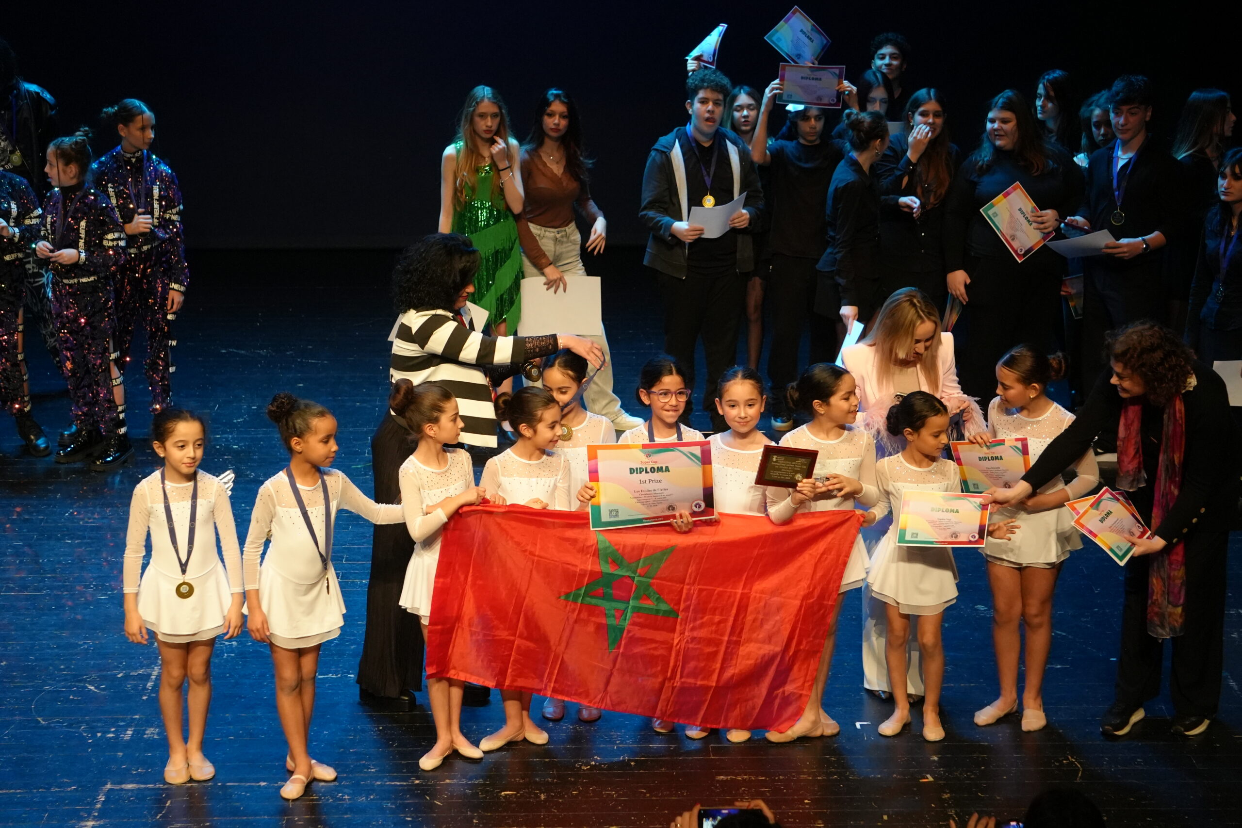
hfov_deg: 24.8
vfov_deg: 16.7
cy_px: 414
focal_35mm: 82
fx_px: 2829
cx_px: 621
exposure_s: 1/160
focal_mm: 55
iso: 4000
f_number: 4.5
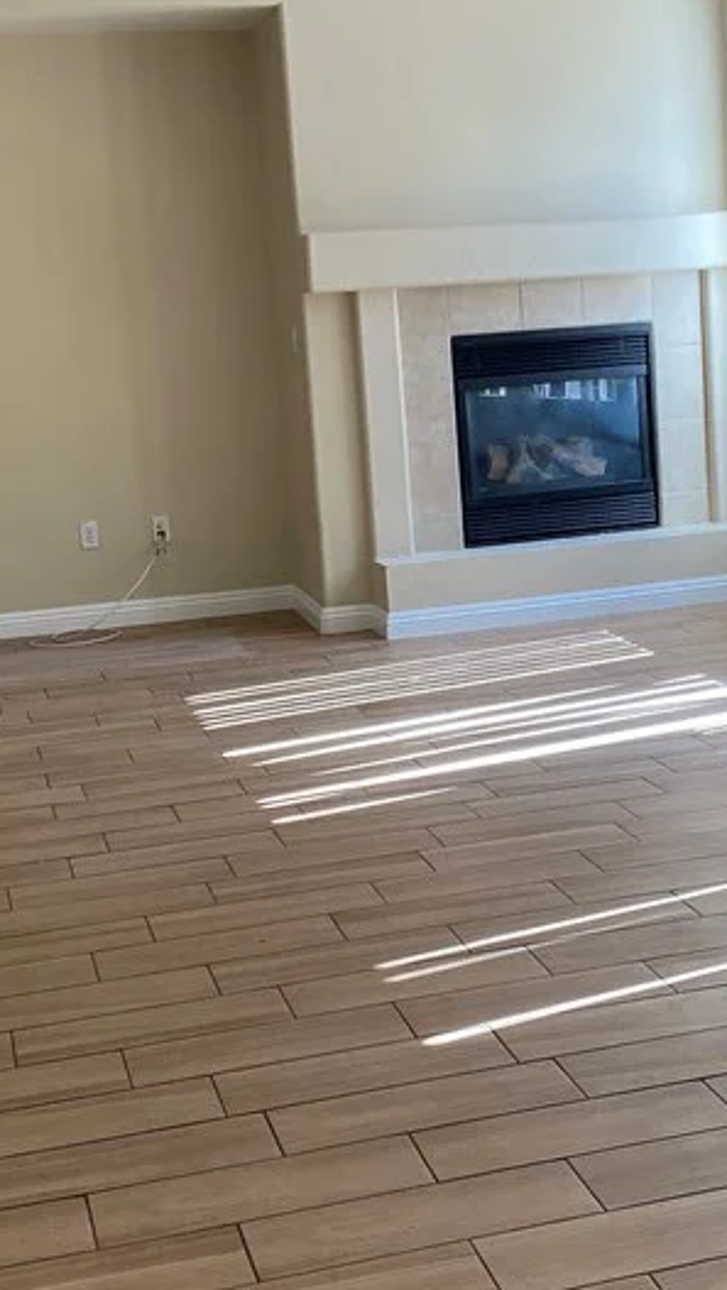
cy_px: 570
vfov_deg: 37.8
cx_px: 458
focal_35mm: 55
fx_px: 1882
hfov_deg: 21.8
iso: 50
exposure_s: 1/121
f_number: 1.8
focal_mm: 4.25
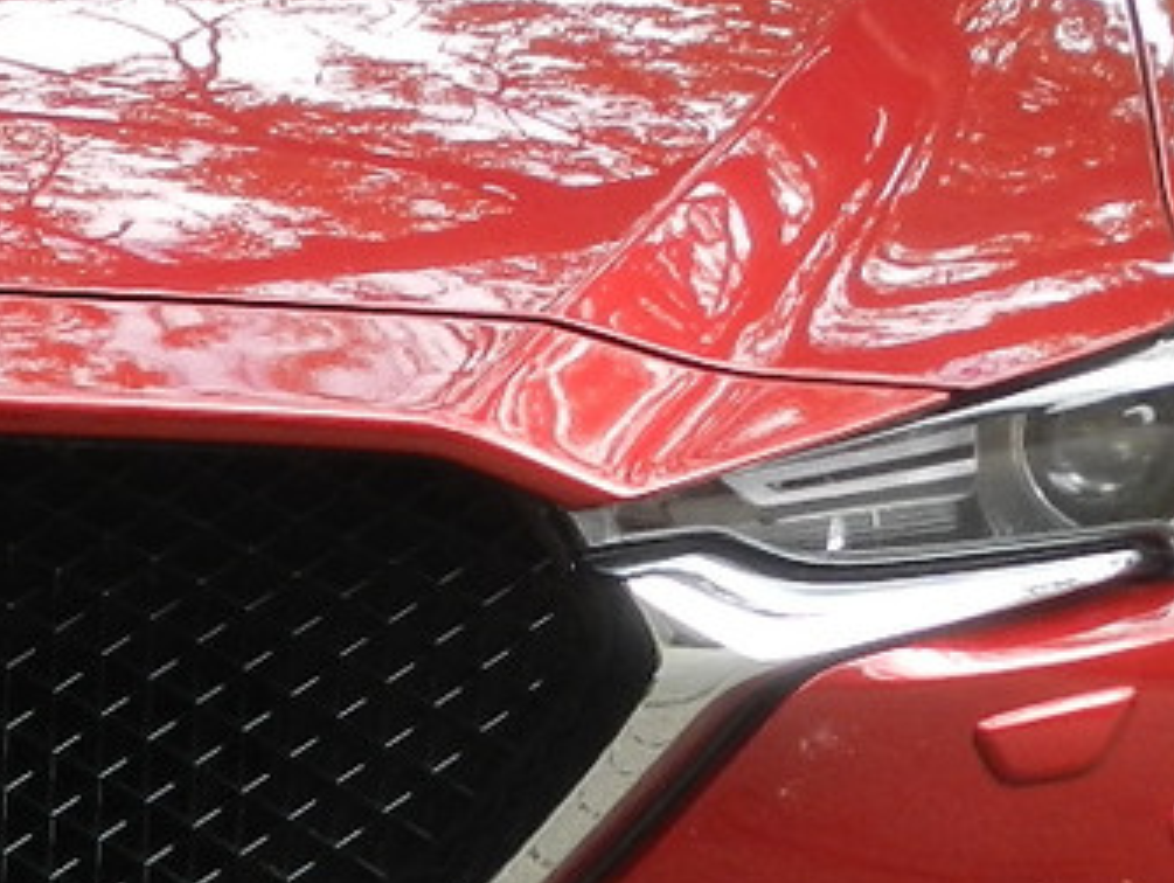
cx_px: -312
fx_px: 9914
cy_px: 554
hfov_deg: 6.7
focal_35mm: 292
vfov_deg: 5.1
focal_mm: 12.1
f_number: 4.7
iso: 160
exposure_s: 1/125
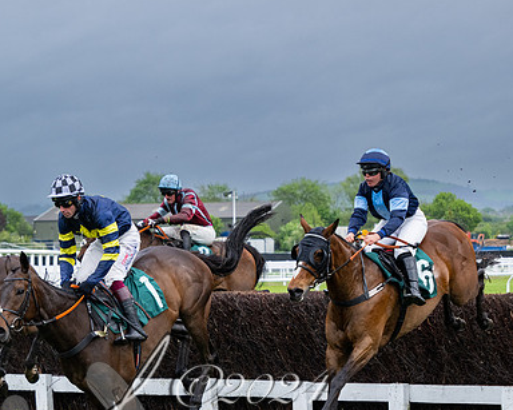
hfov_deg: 14.2
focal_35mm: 135
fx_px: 2049
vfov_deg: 11.4
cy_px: 298
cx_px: 168
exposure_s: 1/1600
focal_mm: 79
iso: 1000
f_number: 4
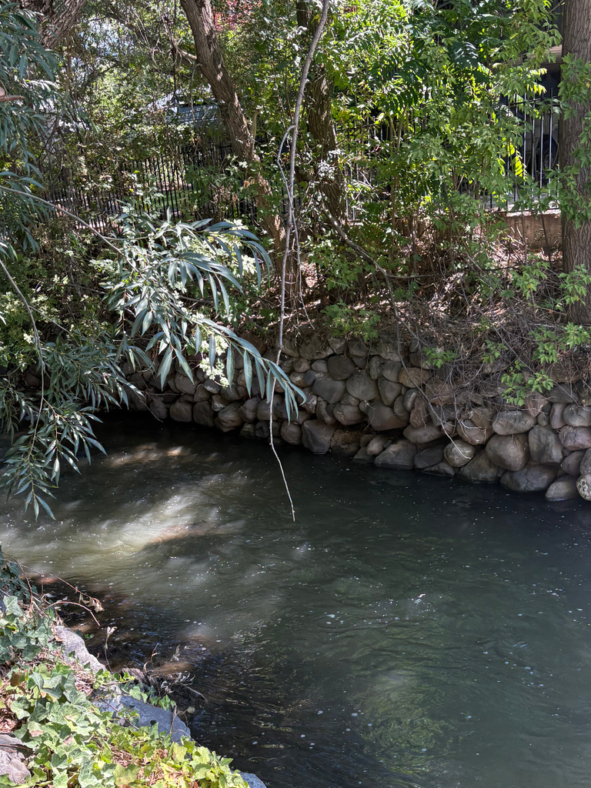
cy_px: 572
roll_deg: +7.9
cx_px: 275
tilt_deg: -24.1
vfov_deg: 46.5
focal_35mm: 39
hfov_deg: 36.8
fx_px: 888
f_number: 1.6
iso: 64
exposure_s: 1/278
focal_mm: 5.96
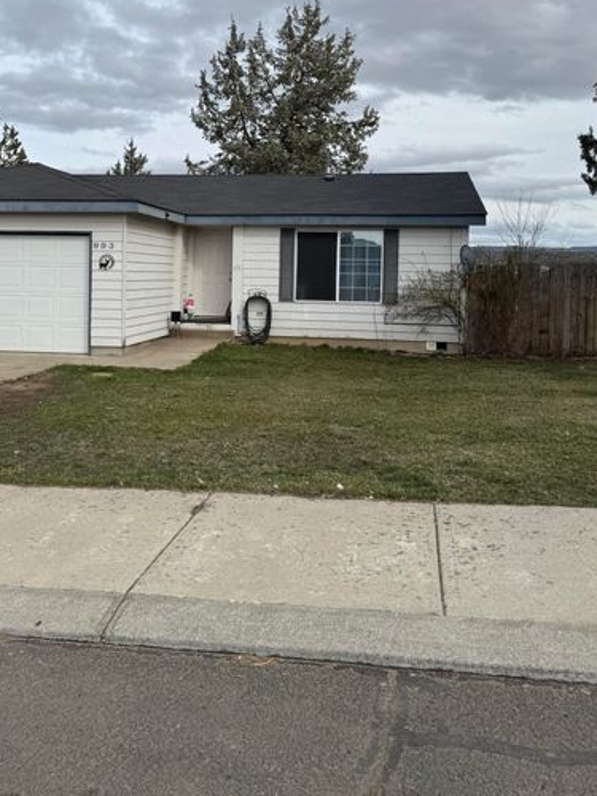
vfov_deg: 55.9
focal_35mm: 32
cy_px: 283
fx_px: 736
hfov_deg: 44.1
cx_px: 269
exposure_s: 1/4049
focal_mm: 6.76
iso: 80
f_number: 1.78
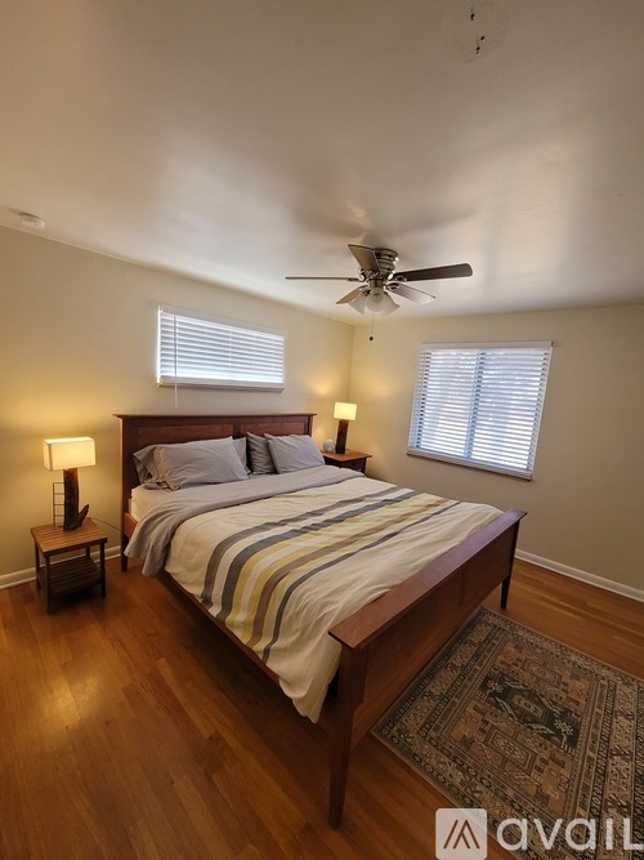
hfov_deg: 89.9
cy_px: 430
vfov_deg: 106.2
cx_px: 322
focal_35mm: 13
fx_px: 323
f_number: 2.2
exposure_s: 1/60
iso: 200
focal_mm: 2.2
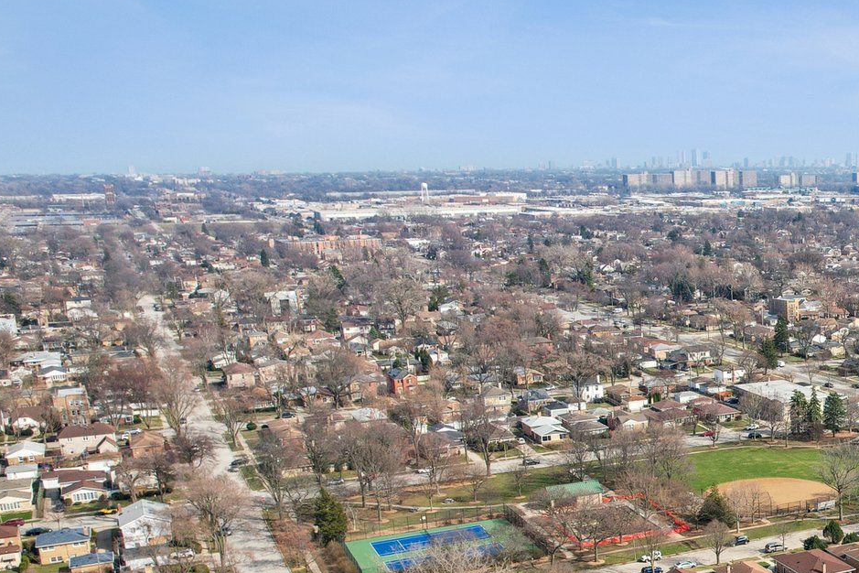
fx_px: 1145
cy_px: 484
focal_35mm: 48
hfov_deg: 35.6
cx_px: 924
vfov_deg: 27.3
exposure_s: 1/240
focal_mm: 8.4
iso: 110
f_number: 2.8
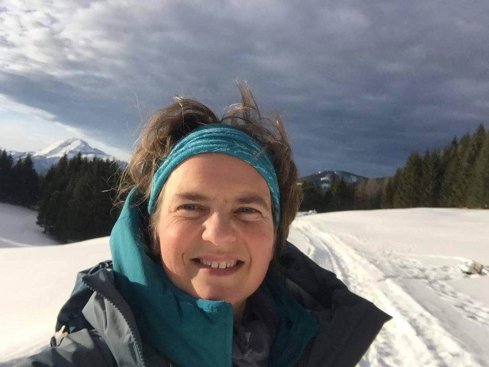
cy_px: 184
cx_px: 244
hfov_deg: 58.4
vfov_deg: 45.4
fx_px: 438
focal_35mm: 31
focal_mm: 2.65
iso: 32
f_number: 2.2
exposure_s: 1/1433
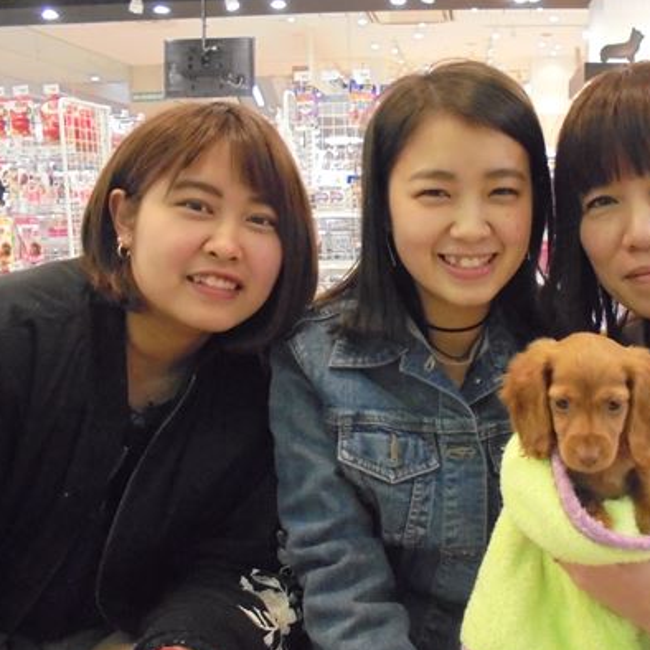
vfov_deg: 47.2
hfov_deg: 46.5
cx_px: 431
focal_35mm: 35
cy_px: 302
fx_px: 744
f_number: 3.5
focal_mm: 4.6
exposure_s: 1/60
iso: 800
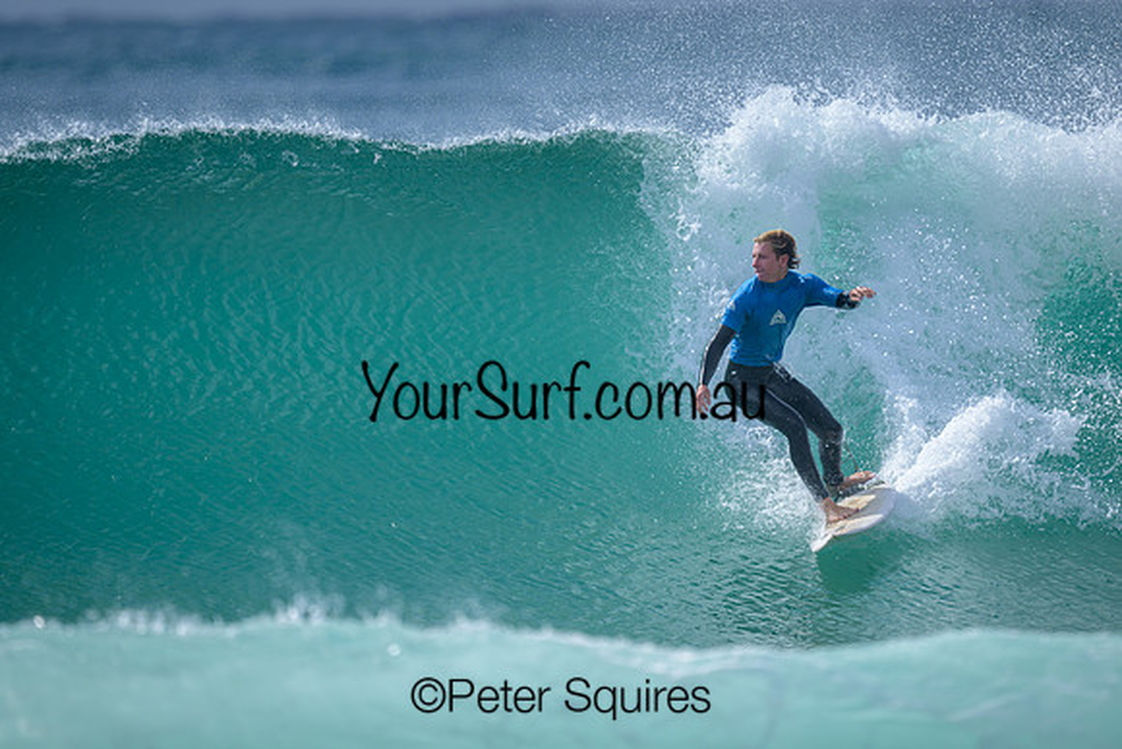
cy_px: 374
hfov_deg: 2.6
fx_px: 24938
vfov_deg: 1.7
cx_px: 561
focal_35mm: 800
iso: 320
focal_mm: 800
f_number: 6.3
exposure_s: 1/2000
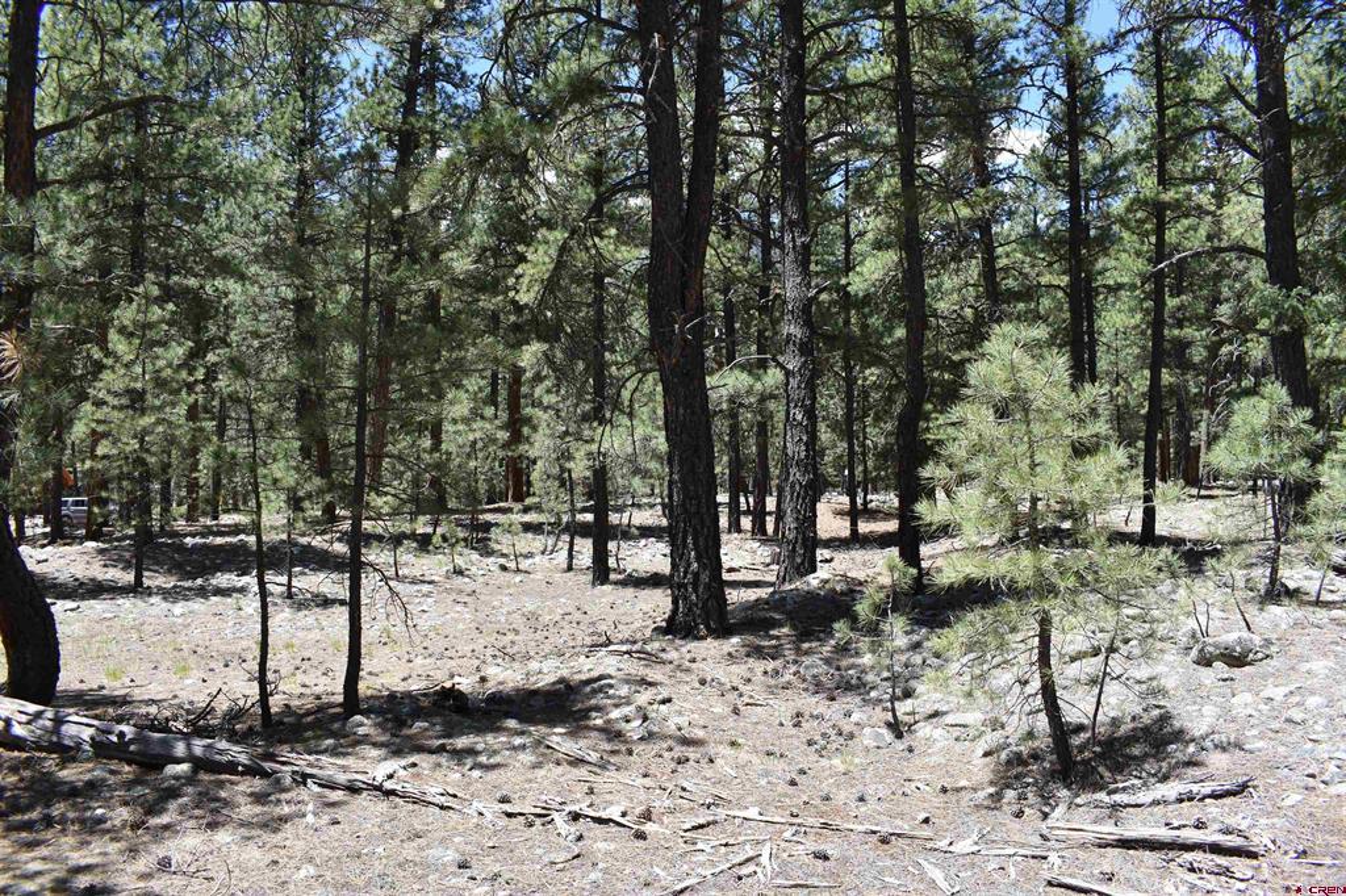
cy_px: 448
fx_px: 1009
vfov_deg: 47.9
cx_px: 673
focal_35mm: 27
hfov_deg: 67.4
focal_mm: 18
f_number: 7.1
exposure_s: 1/250
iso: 200
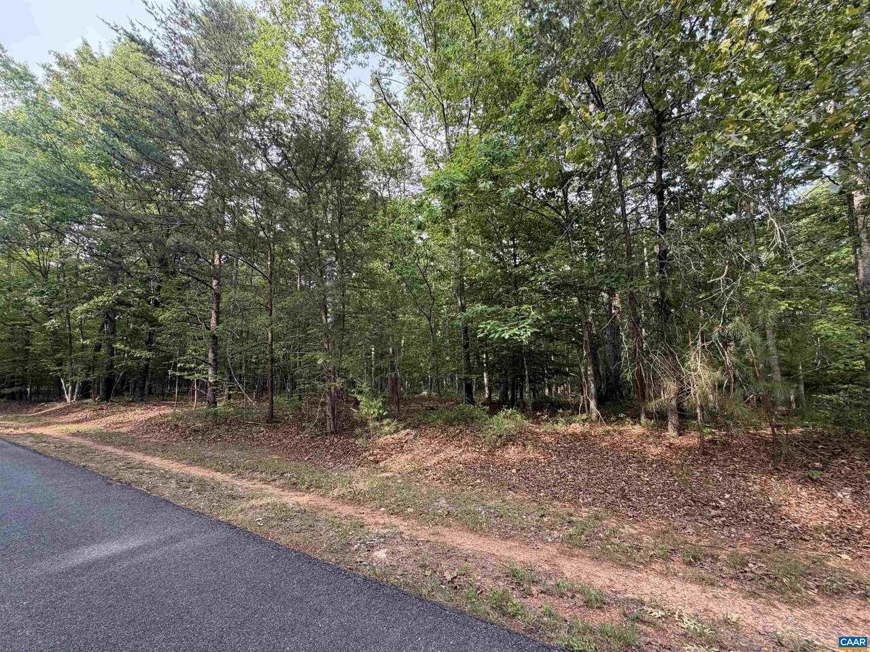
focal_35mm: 14
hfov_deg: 102.1
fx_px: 352
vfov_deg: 85.7
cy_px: 326
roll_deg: +1.1
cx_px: 435
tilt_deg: +8.0
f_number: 2.2
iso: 50
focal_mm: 2.22
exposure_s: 1/122
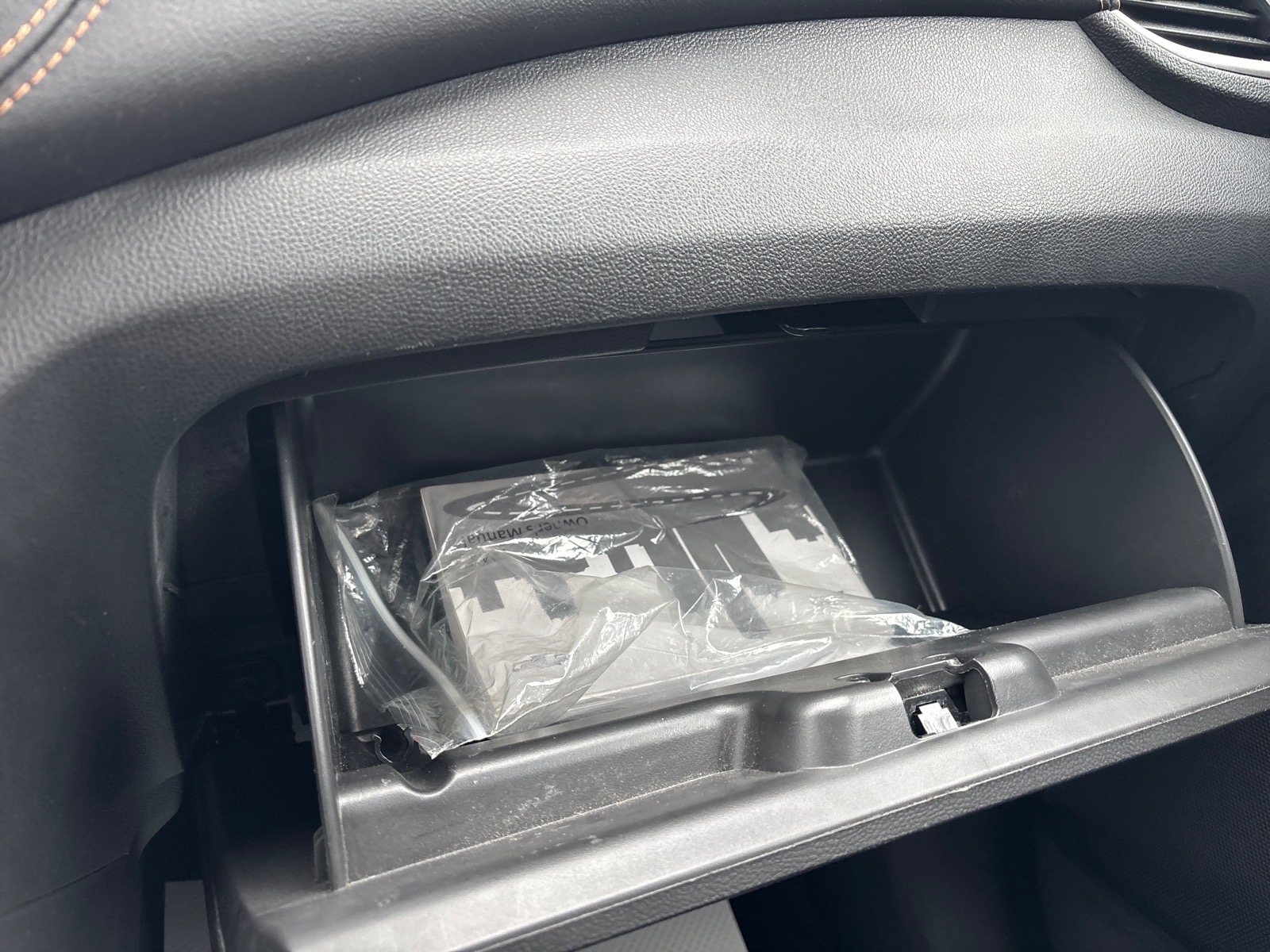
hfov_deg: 67.3
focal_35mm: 26
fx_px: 954
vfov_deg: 53.1
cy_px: 476
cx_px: 635
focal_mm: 5.96
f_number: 1.6
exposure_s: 1/68
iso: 125
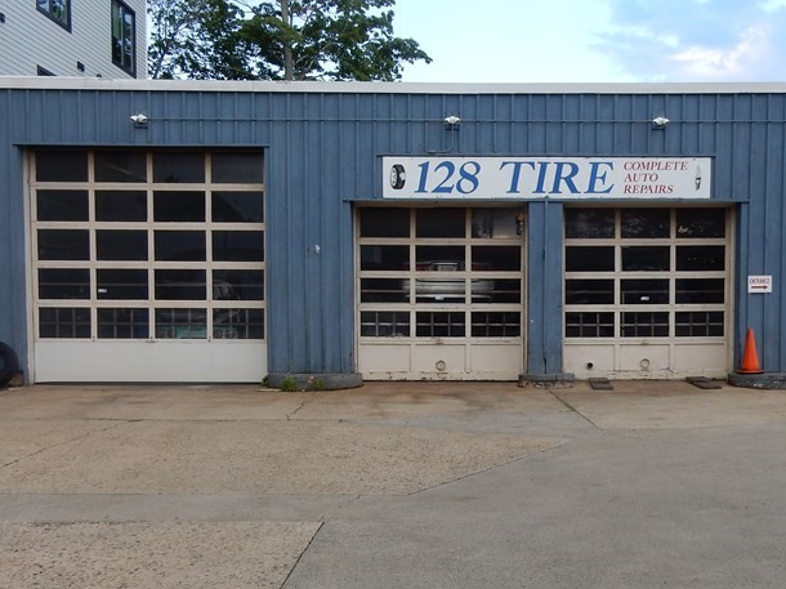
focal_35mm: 42
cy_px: 367
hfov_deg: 44.5
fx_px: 953
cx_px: 484
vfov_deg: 34.2
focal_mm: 4.5
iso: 125
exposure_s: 1/200
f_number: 3.7
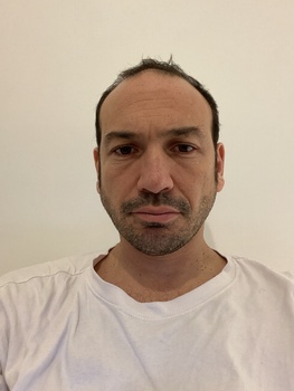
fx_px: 339
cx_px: 147
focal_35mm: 30
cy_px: 196
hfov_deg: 46.8
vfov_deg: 59.9
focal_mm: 2.71
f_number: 2.2
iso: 400
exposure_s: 1/33
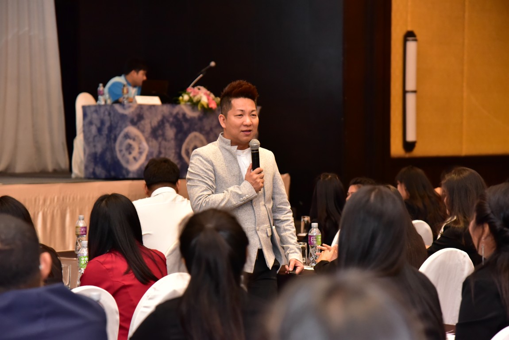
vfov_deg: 14.4
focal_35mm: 95
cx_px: 254
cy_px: 170
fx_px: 1344
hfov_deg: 21.4
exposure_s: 1/180
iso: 4500
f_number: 4.8
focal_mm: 95
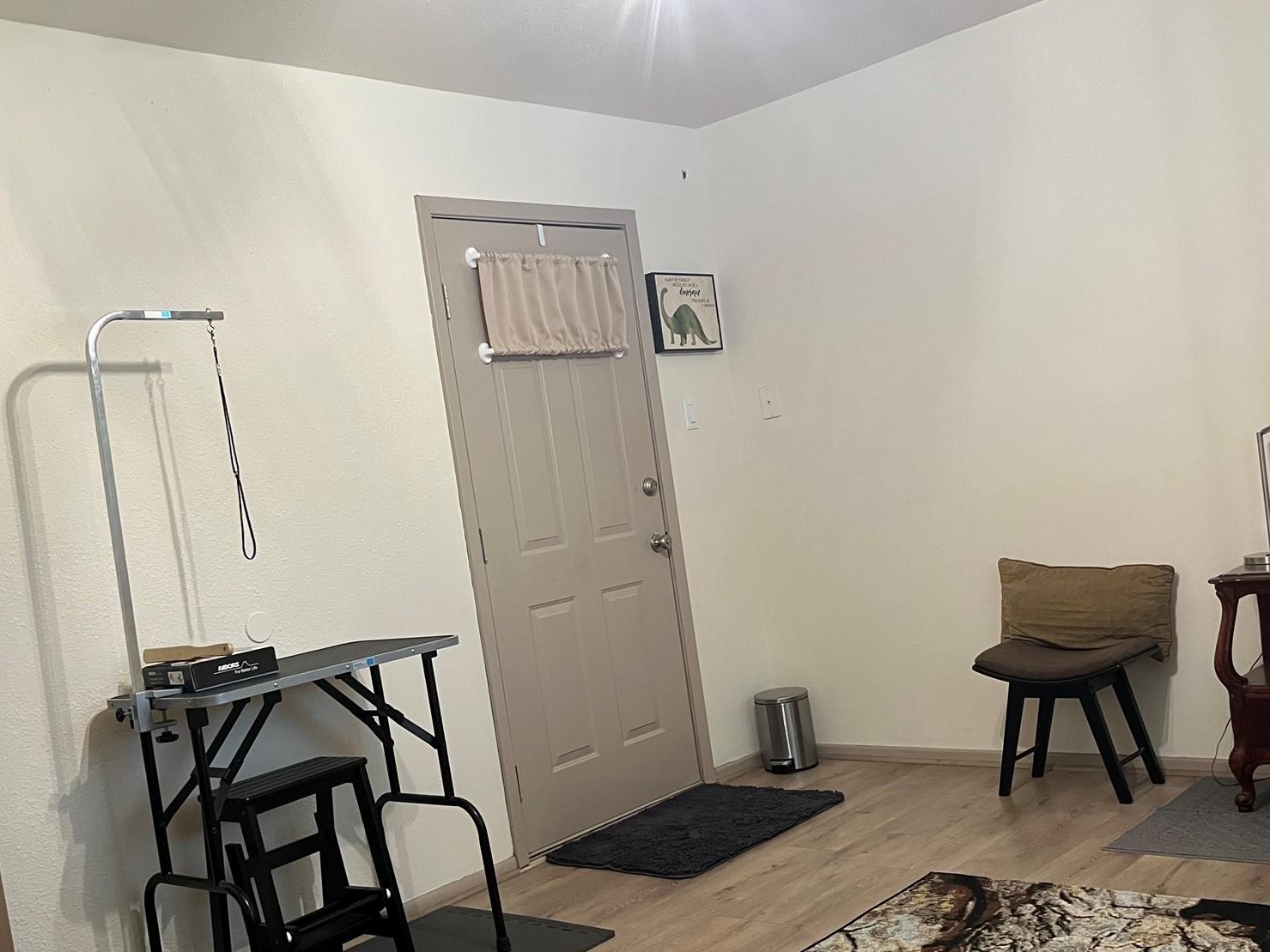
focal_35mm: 36
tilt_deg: -3.4
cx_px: 575
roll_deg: +9.3
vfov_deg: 39.5
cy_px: 578
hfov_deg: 51.3
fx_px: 1321
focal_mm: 5.1
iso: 200
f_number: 1.6
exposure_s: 1/60
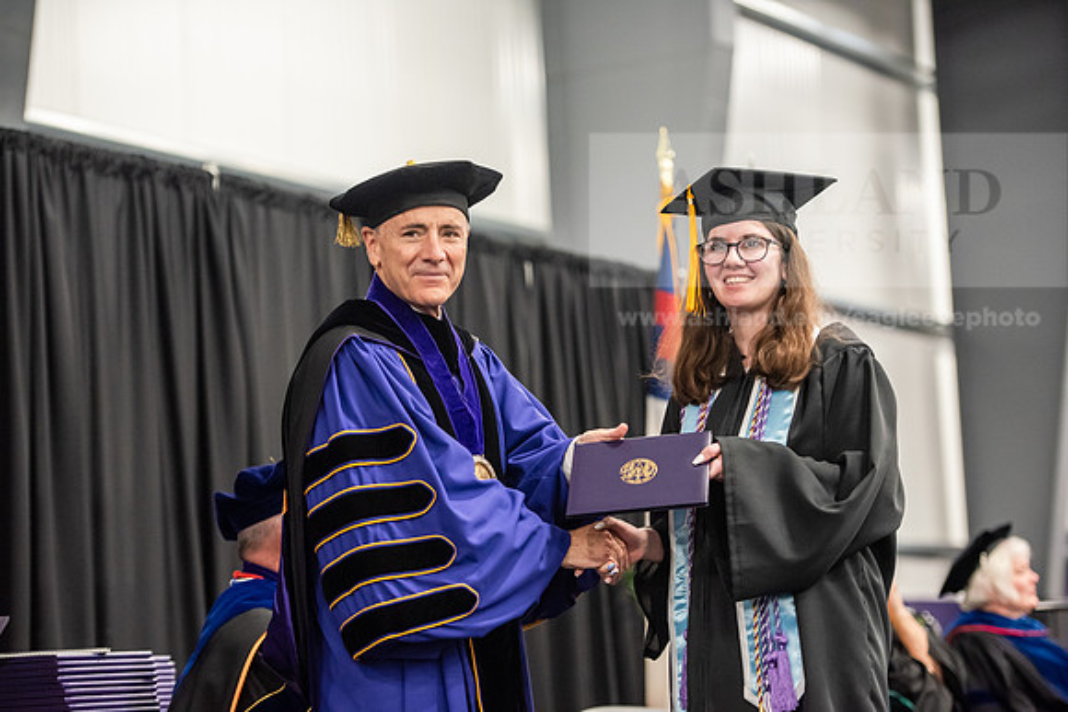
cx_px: 534
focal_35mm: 100
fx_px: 2967
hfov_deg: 20.4
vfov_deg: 13.7
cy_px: 356
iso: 3200
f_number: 3.2
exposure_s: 1/200
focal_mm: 100
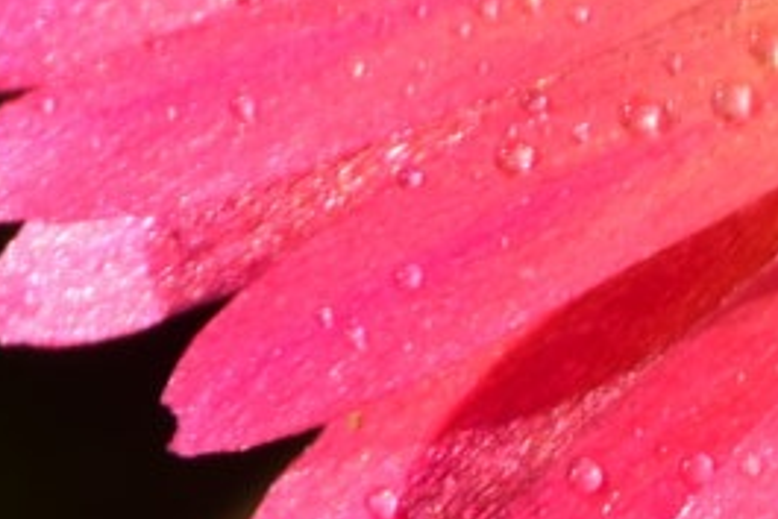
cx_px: 1794
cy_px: -268
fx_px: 75115
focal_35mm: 3474
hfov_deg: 0.6
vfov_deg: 0.4
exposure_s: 1/160
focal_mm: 300
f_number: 25
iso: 200
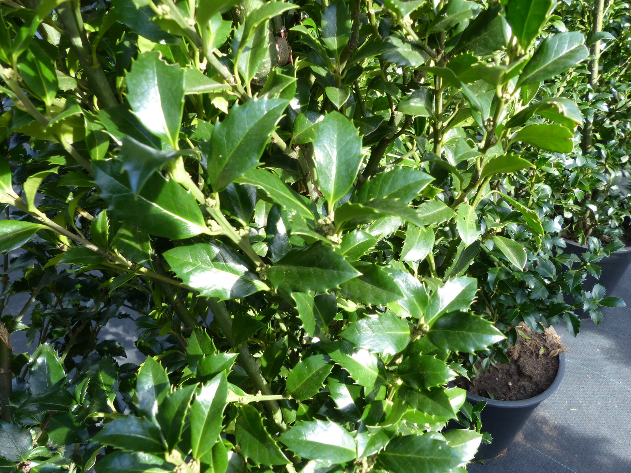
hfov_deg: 69.4
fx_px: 456
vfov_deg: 54.9
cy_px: 236
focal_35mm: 25
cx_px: 316
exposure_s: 1/125
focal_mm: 4.5
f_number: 4
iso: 100
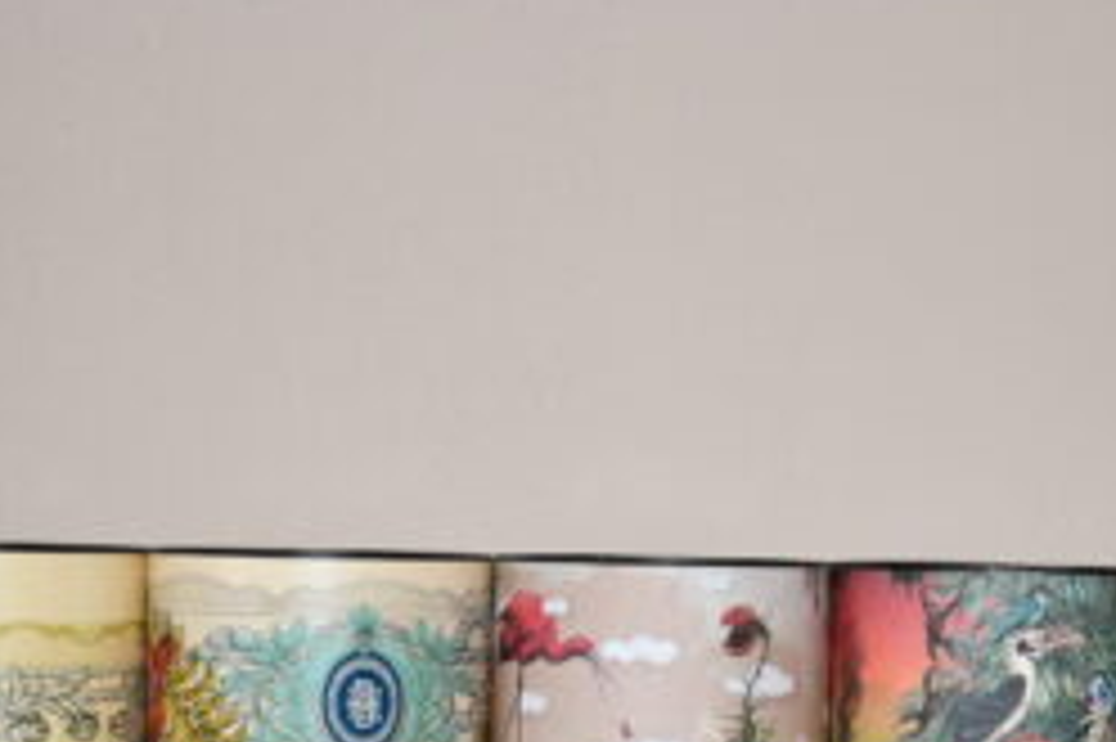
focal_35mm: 77
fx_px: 2385
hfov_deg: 26.2
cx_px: 747
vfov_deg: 17.2
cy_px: 771
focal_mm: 24
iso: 1250
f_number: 3.8
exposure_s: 1/60
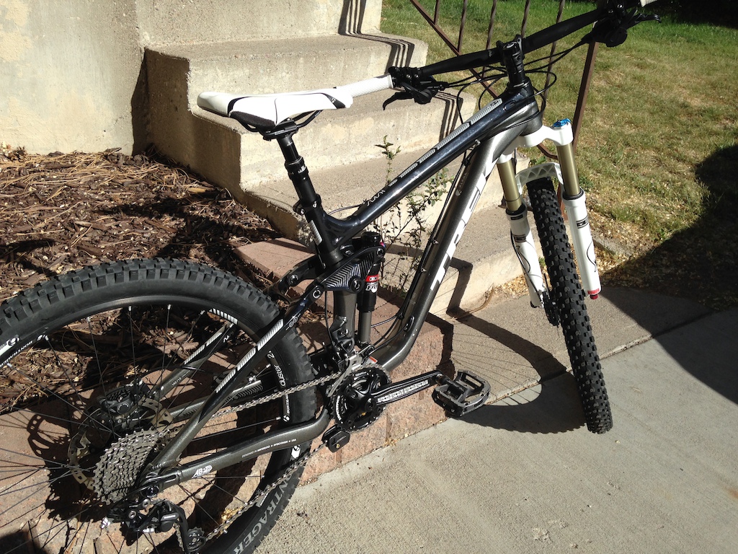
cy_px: 277
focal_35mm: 33
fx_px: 704
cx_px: 369
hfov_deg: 55.4
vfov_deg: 42.9
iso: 50
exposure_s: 1/1466
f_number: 2.4
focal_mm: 4.12
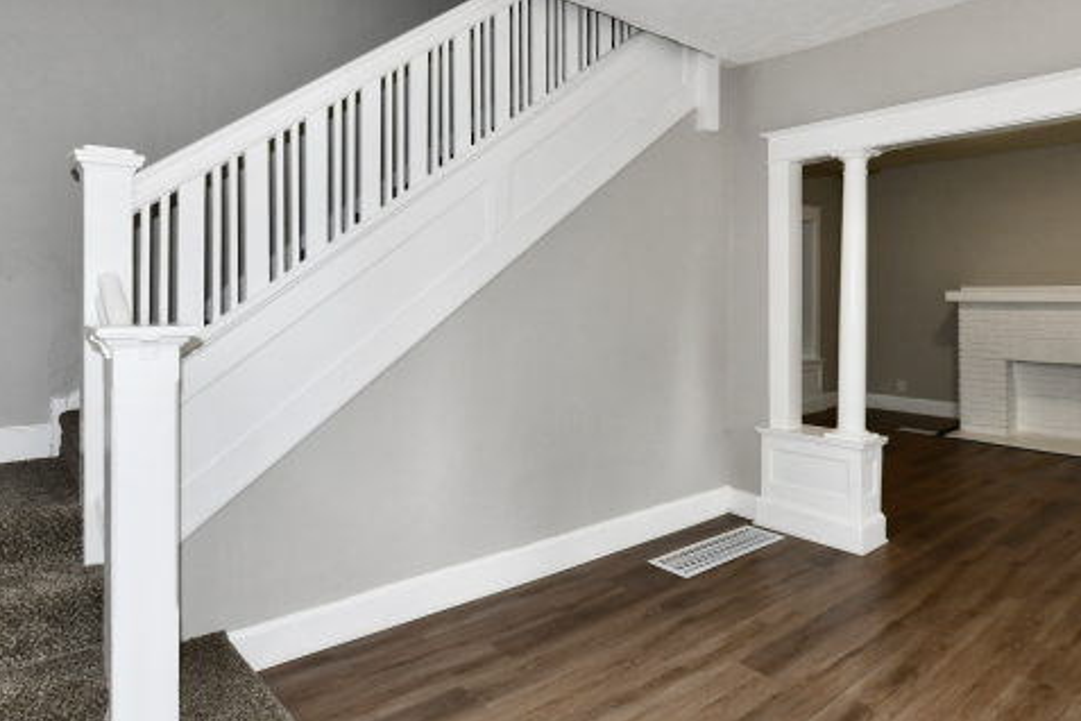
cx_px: 589
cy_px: 311
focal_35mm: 22
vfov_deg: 57.0
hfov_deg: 78.4
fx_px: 661
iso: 640
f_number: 6.3
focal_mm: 14
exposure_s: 1/60
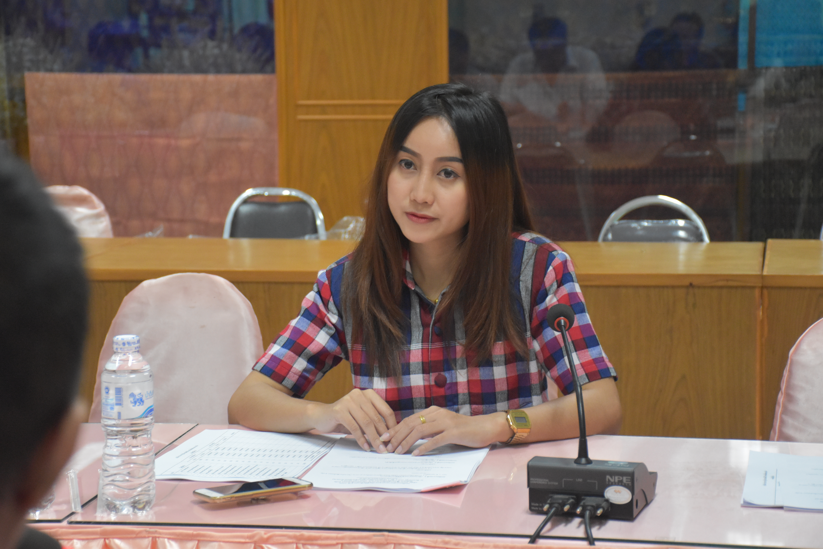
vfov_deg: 15.2
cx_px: 412
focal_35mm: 90
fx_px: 2057
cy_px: 274
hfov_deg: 22.6
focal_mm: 60
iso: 3200
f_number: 5
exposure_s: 1/125
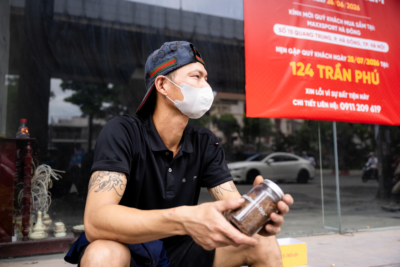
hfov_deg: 61.9
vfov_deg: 43.6
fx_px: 333
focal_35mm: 30
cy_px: 134
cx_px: 200
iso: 250
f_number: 2.8
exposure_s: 1/500
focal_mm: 30
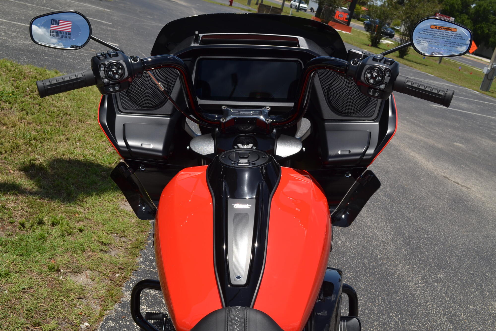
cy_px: 166
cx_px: 248
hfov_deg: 49.6
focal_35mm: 39
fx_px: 537
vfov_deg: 34.2
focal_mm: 26
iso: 100
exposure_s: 1/200
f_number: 10
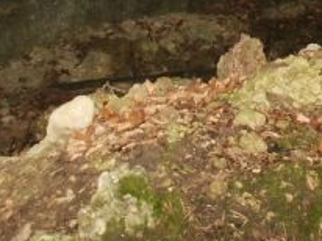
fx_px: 948
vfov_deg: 13.8
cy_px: -86
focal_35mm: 102
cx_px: 313
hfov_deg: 18.8
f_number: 3
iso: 200
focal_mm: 7.19
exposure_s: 1/45
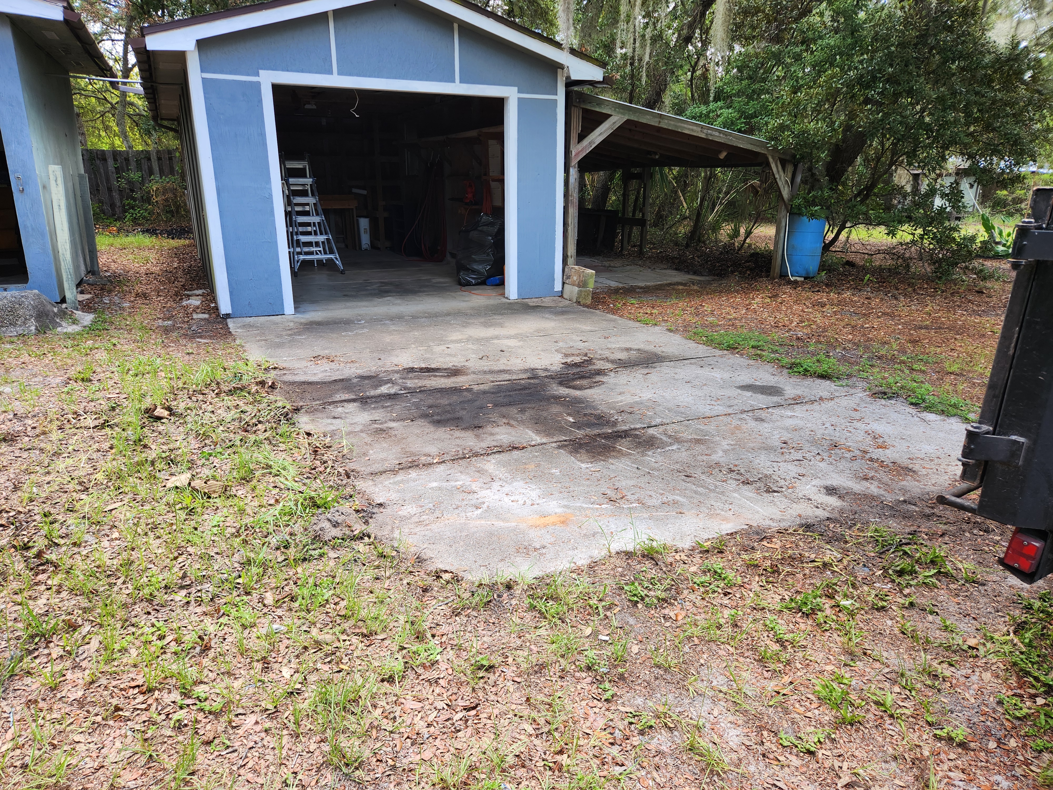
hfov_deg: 73.9
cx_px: 526
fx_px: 700
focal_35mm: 23
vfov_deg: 58.9
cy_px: 395
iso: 20
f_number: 1.8
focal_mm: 5.4
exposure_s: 1/180
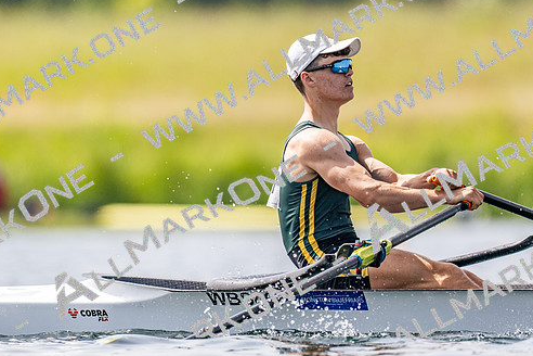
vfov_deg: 1.3
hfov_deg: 1.9
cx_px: 274
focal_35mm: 1060
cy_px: 152
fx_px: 15693
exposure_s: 1/2500
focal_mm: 600
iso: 220
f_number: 4
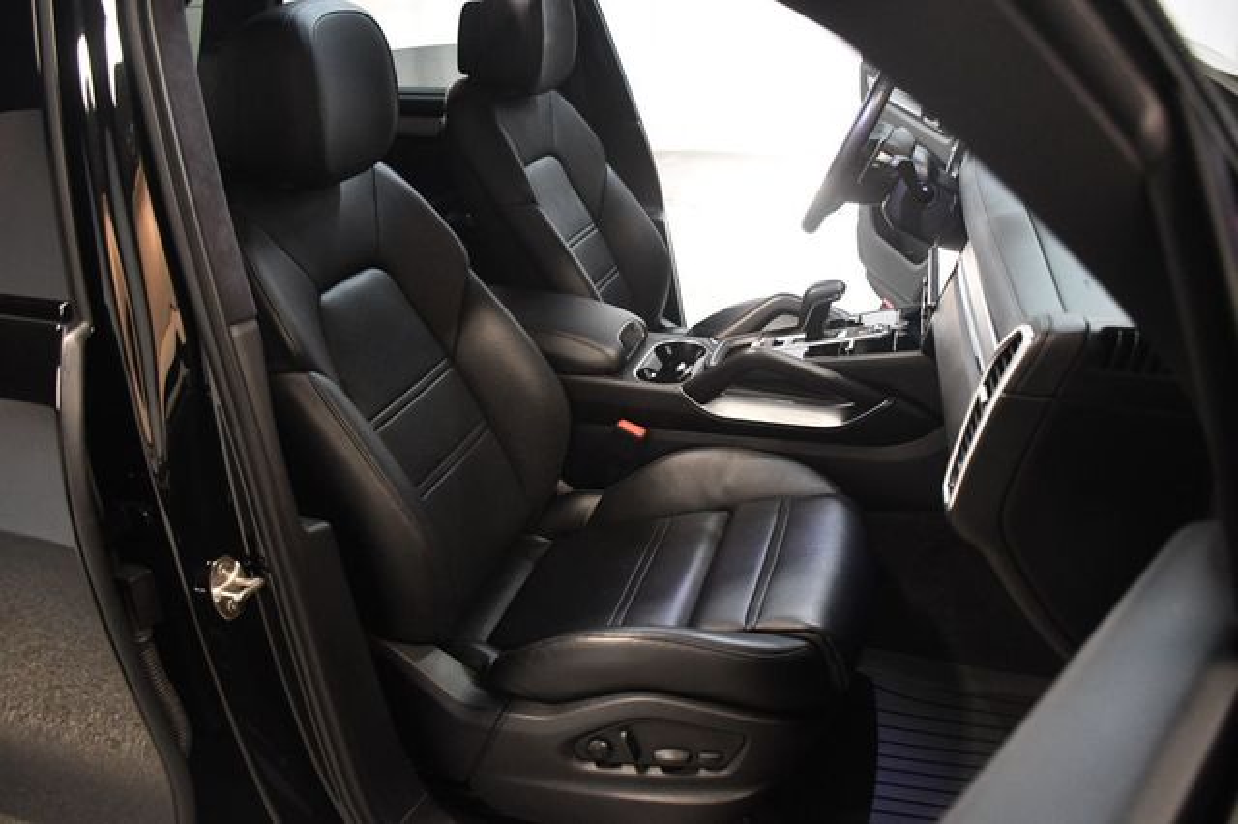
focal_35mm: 30
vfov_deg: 43.6
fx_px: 1031
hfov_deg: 62.0
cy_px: 412
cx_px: 619
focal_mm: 20
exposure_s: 1/60
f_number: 3.5
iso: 3200
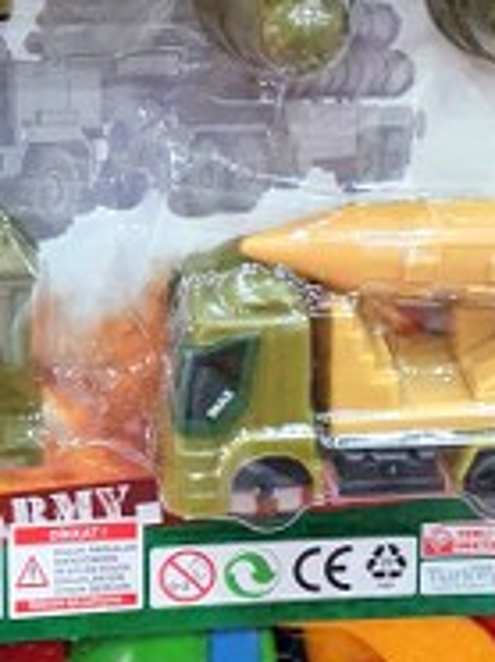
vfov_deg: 20.3
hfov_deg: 17.4
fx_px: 1605
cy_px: -306
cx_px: 118
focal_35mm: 84
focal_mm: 4.32
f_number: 2.4
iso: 250
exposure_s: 1/50
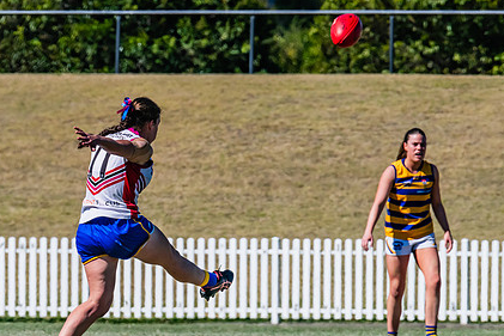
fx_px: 11357
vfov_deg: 1.7
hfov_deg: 2.5
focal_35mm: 811
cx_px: 127
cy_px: 204
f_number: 14
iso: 800
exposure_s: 1/1600
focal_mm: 420
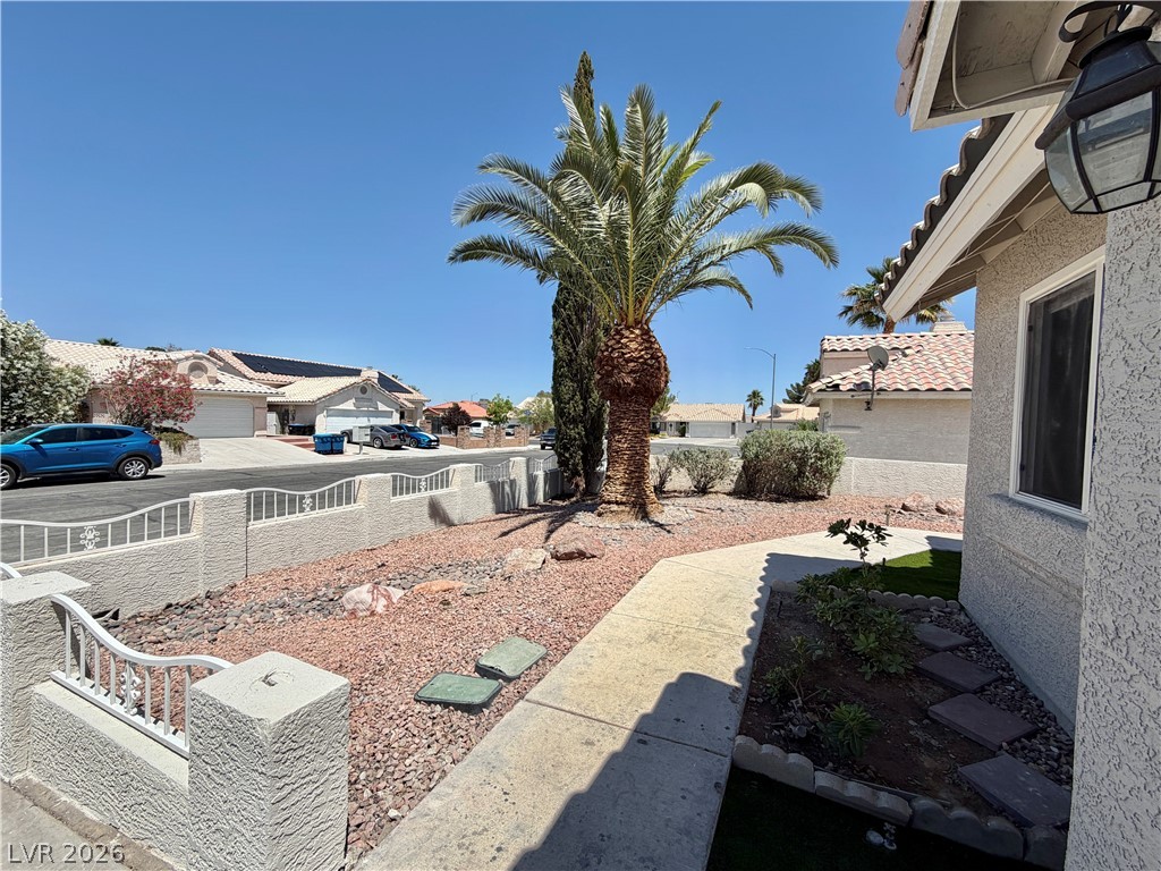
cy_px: 436
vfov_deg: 85.7
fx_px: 470
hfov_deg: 102.1
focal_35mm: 14
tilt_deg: -2.0
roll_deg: -1.4
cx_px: 580
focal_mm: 2.22
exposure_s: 1/1339
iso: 20
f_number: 2.2
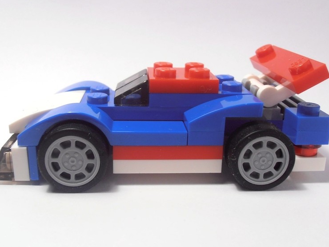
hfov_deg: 42.1
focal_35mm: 45
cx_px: 161
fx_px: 428
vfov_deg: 32.2
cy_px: 111
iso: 80
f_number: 3.9
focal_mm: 6.61
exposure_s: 1/60
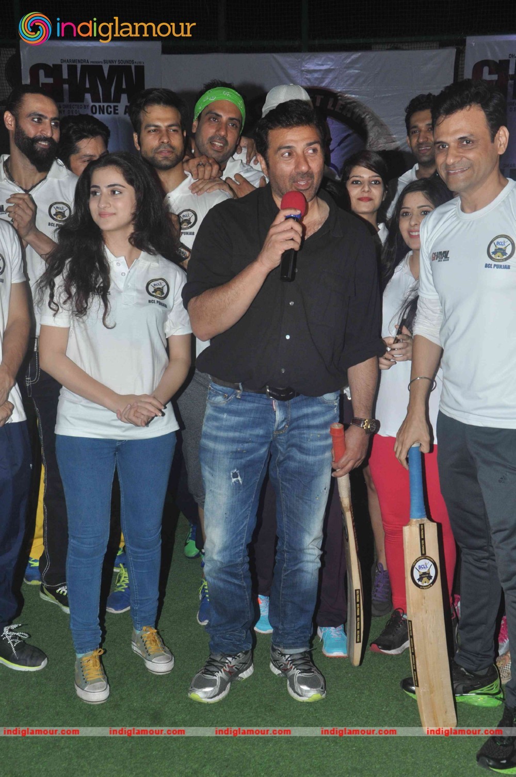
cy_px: 388
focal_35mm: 48
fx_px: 1035
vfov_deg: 41.2
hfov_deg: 28.0
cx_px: 258
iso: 640
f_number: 10
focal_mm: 32
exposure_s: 1/200
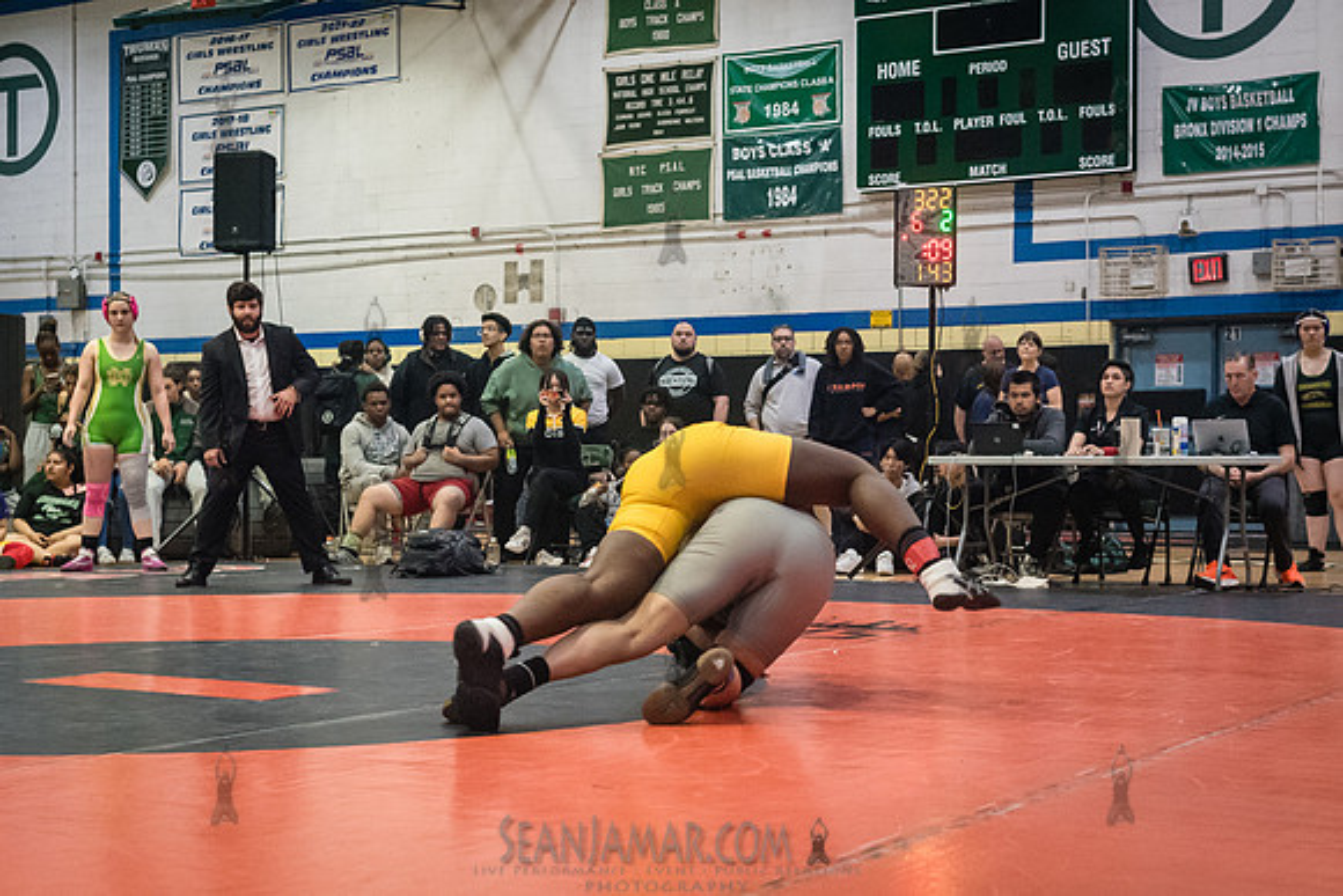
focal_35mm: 54
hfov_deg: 37.0
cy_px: 474
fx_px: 2002
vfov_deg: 25.2
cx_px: 775
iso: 6400
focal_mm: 35
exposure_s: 1/400
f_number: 3.5
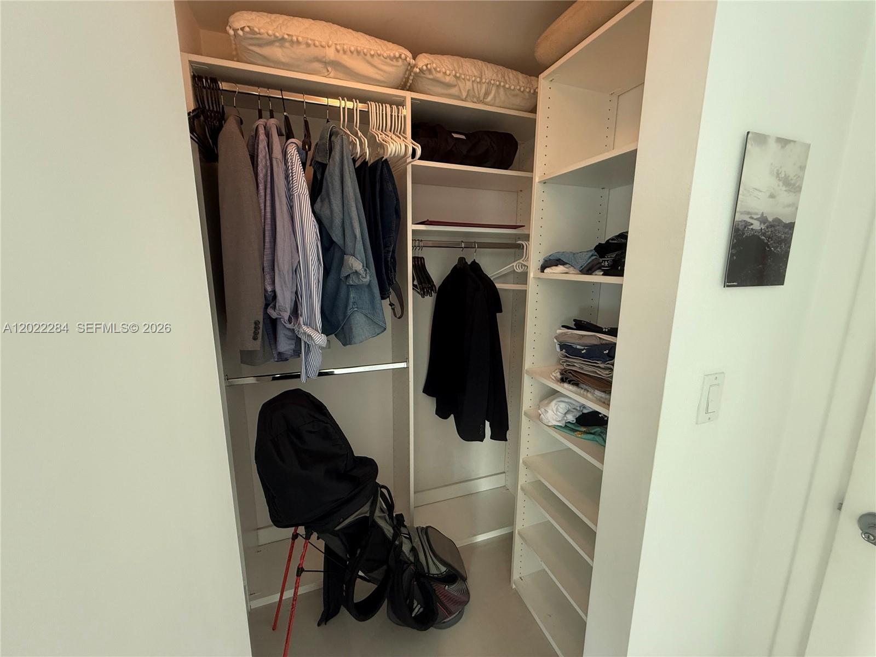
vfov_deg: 85.7
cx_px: 438
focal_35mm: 14
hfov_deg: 102.1
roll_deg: -0.8
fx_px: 354
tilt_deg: -10.5
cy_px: 328
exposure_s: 1/69
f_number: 2.2
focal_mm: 2.22
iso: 320
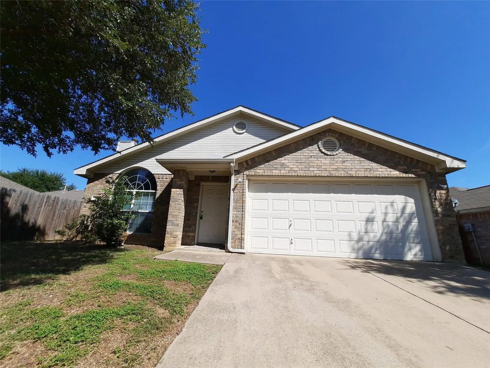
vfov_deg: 89.9
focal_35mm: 13
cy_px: 184
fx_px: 184
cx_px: 245
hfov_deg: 106.2
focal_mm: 1.74
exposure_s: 1/1629
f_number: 2.2
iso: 40
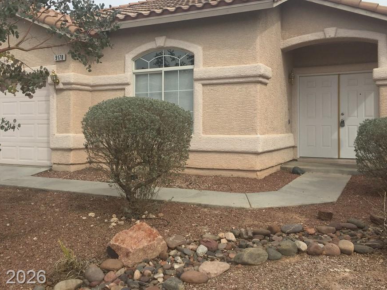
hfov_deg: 53.9
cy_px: 120
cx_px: 188
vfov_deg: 41.7
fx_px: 380
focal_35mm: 34
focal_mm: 4.15
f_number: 2.2
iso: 32
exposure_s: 1/2198
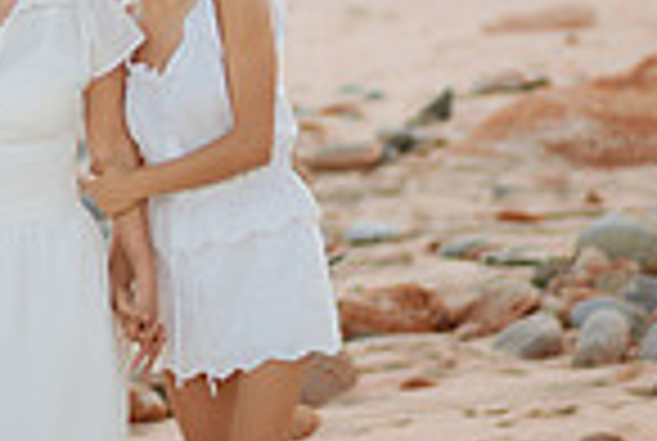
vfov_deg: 6.0
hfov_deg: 8.8
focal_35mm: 230
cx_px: -94
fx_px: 4206
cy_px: 34
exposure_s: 1/4000
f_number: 1.4
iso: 200
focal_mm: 58
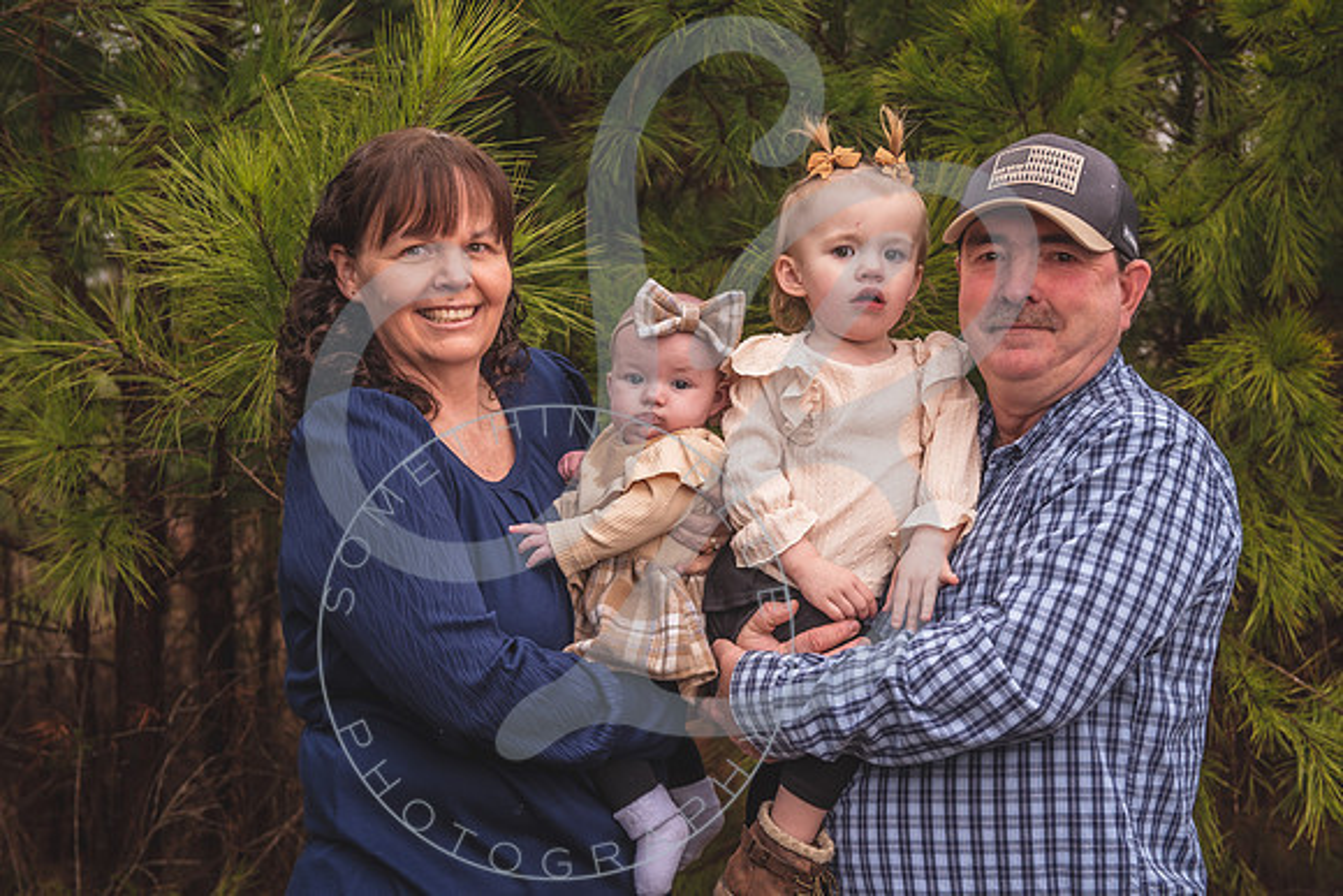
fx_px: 1940
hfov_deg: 38.2
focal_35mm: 52
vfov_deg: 26.0
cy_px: 448
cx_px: 672
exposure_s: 1/160
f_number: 5.6
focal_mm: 52
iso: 200
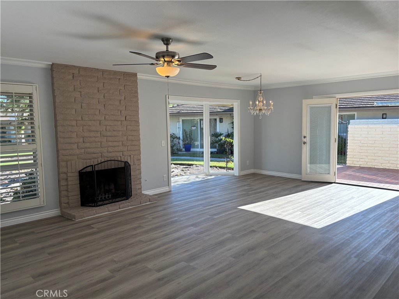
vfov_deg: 53.1
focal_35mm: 26
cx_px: 200
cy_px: 150
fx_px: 300
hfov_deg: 67.3
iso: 50
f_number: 1.6
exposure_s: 1/464
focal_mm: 5.96
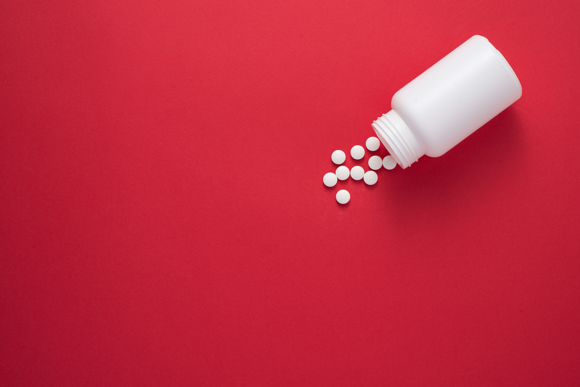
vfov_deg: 16.1
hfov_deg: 23.9
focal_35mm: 85
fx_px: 1370
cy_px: 194
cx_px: 290
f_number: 10
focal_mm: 85
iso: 200
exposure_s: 1/160
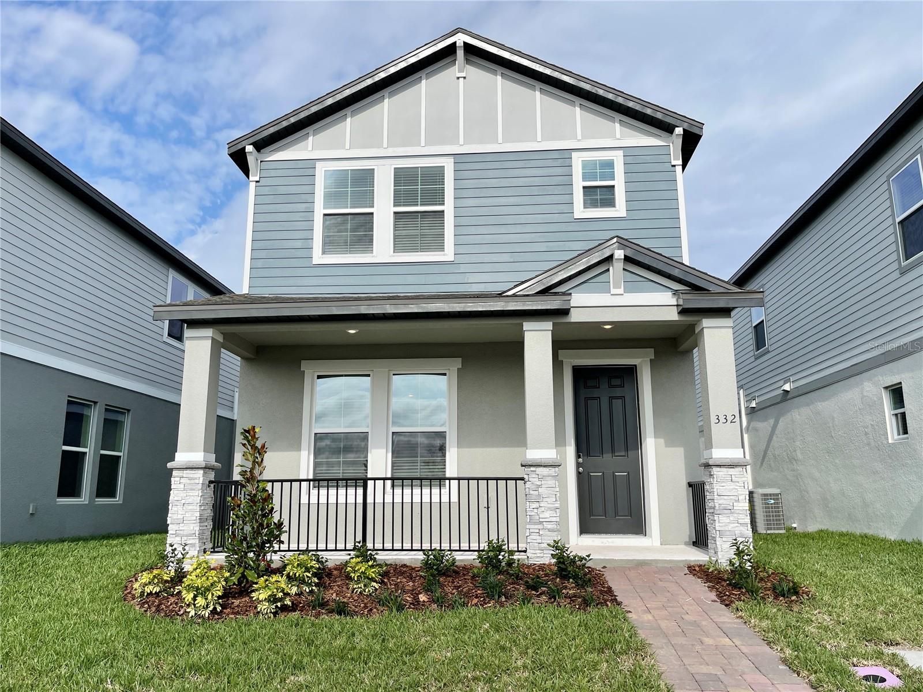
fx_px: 693
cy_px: 346
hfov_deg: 67.3
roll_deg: -0.9
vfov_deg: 53.0
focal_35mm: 26
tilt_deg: +11.3
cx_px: 462
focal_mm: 5.1
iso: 32
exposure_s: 1/6579
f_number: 1.6
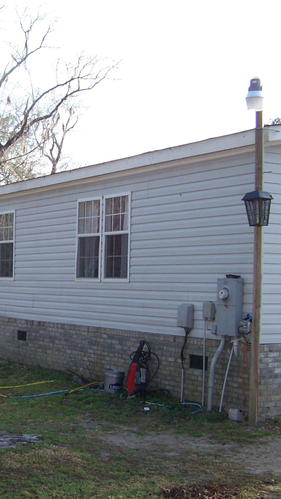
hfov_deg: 19.6
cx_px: 19
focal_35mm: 60
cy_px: 253
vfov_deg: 34.9
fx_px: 795
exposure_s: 1/250
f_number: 2.8
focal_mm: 6.3
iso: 80
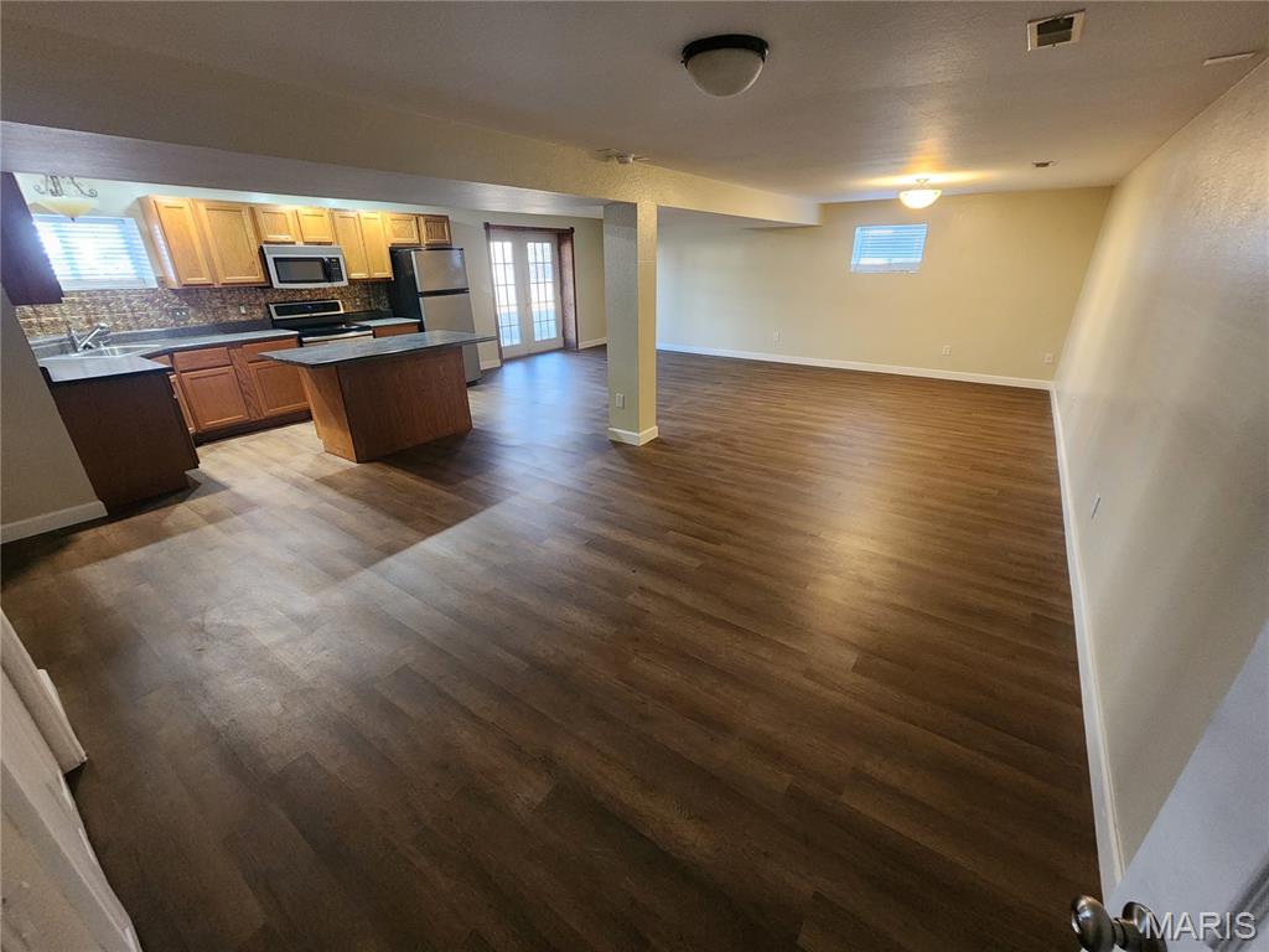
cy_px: 476
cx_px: 634
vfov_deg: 89.9
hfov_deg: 106.2
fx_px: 477
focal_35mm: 13
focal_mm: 2.2
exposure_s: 1/30
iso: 640
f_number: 2.2
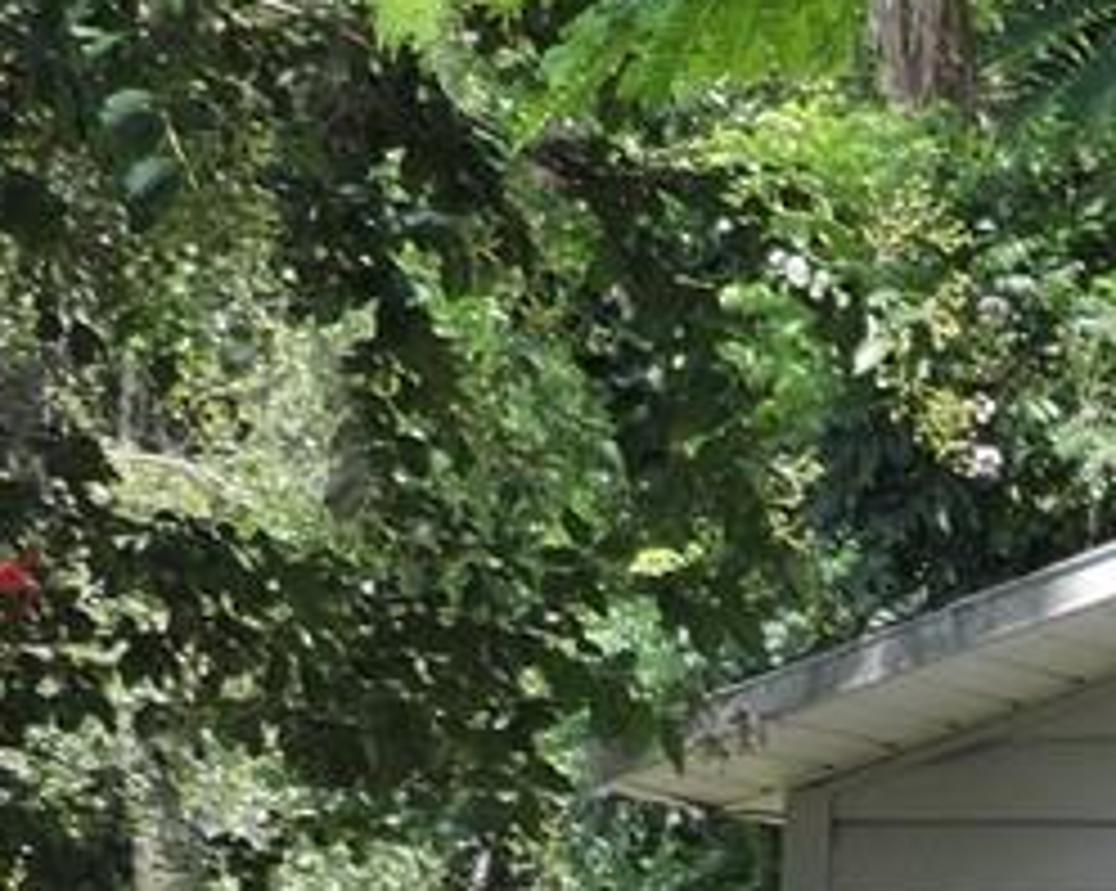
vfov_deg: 5.6
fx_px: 8944
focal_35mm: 271
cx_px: 2560
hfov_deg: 6.8
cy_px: 1881
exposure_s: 1/250
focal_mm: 7.7
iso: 100
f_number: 3.4
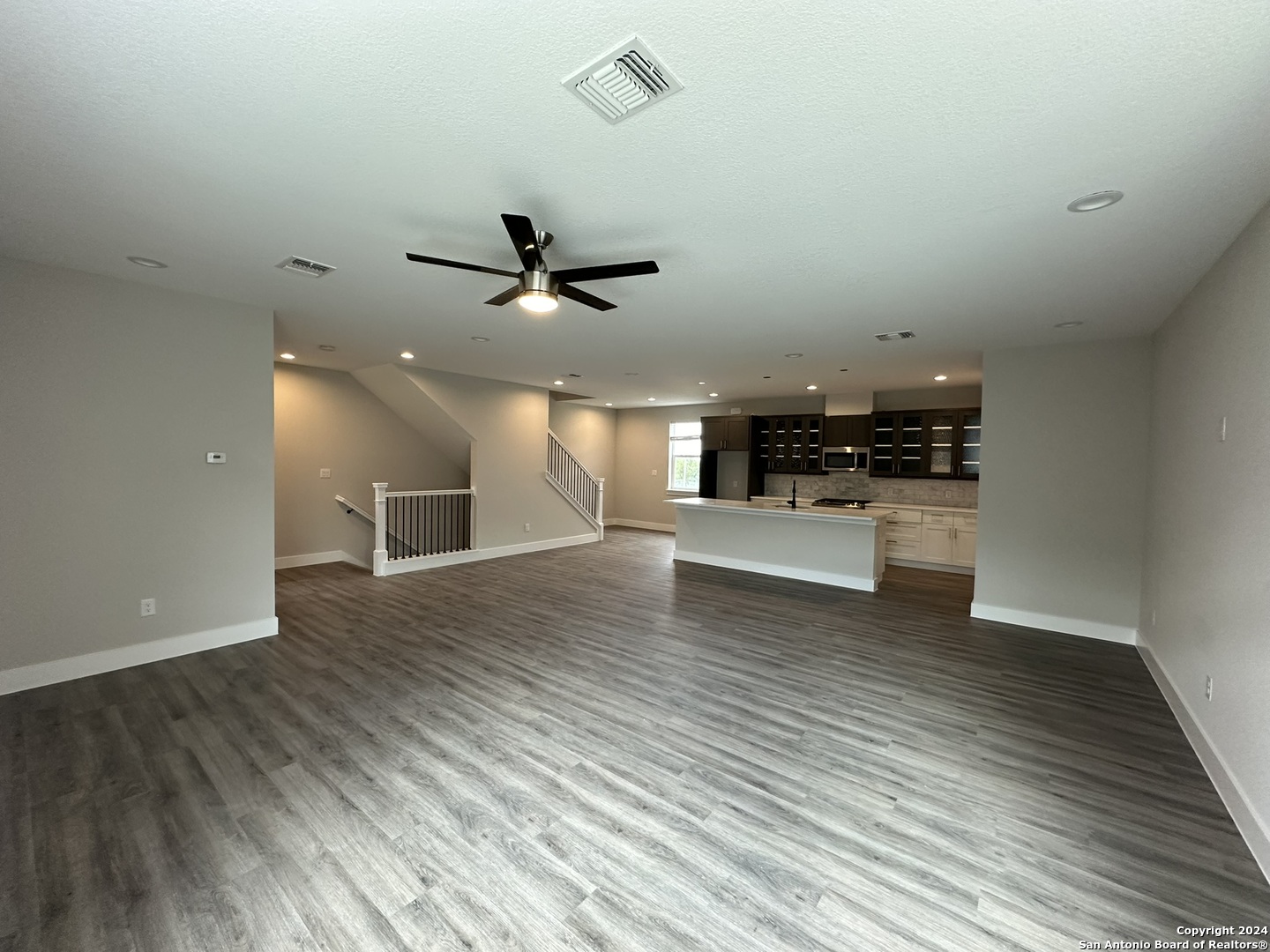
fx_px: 514
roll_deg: -1.8
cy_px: 476
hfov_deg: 102.1
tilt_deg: -0.9
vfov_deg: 85.7
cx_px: 635
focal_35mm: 14
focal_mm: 2.22
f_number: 2.2
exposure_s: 1/120
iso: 250
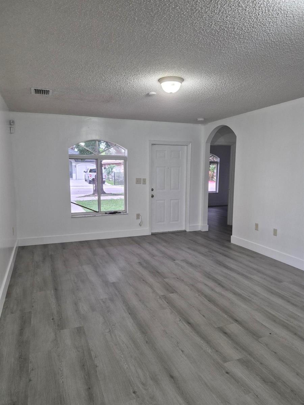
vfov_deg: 73.9
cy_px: 202
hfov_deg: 58.9
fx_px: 269
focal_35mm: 23
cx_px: 152
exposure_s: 1/120
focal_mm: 5.4
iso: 500
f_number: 1.8
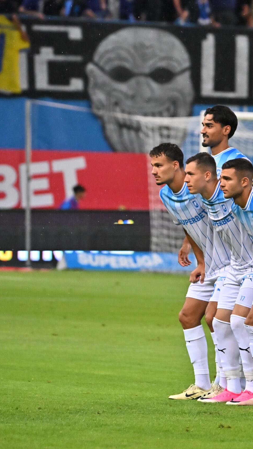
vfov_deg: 4.7
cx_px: 294
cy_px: 225
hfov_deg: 2.7
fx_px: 5452
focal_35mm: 457
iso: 5000
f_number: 5.6
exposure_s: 1/1600
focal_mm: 290
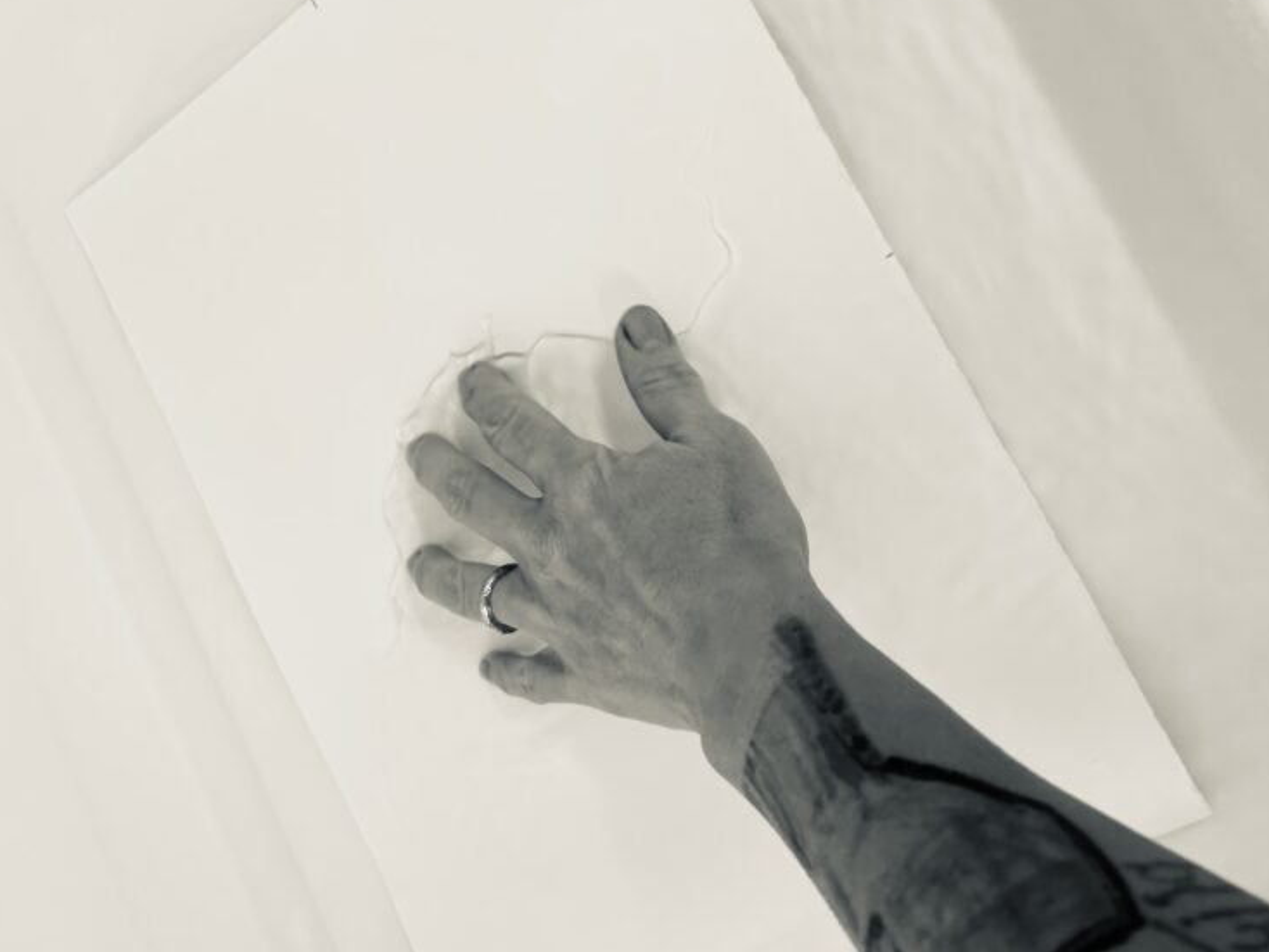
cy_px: 513
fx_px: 1247
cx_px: 728
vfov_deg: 41.8
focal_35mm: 34
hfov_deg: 53.7
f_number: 1.6
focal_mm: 5.96
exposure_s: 1/50
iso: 100
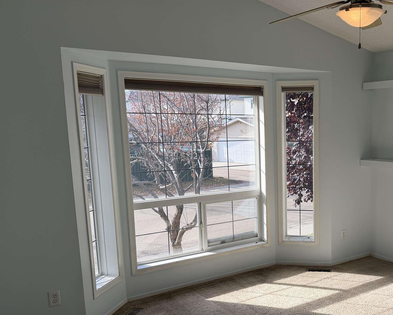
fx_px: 442
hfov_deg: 46.0
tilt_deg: -9.5
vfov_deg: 38.9
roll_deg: +1.3
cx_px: 300
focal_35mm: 38
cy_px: 197
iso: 80
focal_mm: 6.76
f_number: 1.78
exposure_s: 1/878
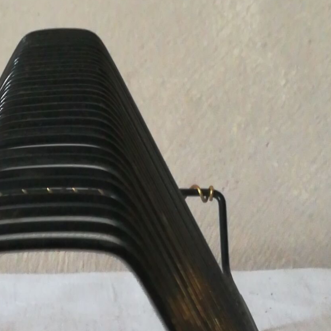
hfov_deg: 15.8
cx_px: 98
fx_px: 1190
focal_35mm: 110
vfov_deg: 15.2
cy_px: 416
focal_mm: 3.83
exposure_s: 1/25
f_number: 2.2
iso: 320
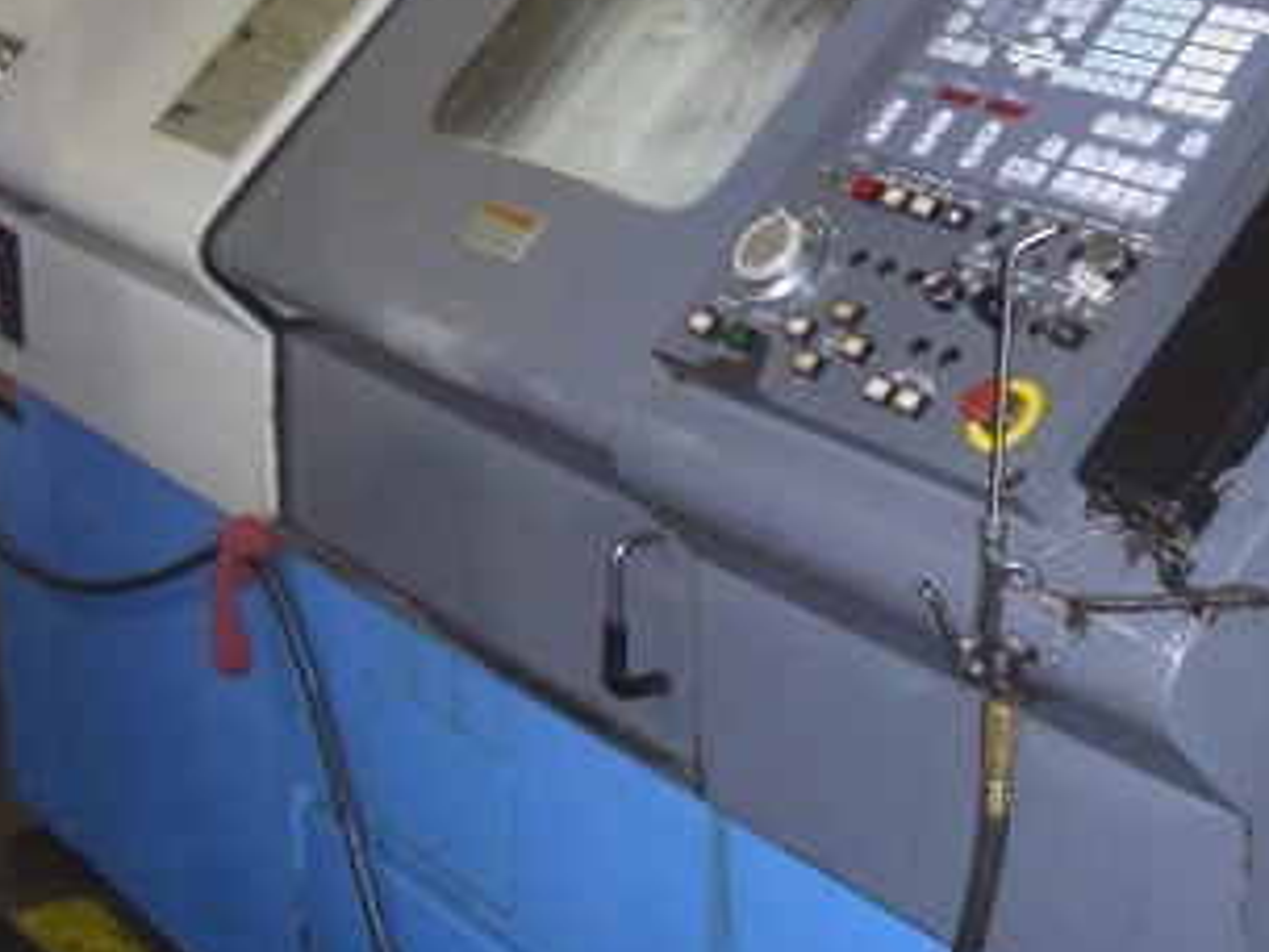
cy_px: 238
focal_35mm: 75
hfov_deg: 25.7
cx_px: 935
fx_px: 2749
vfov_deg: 19.5
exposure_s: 1/60
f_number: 2.7
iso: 200
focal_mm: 6.2
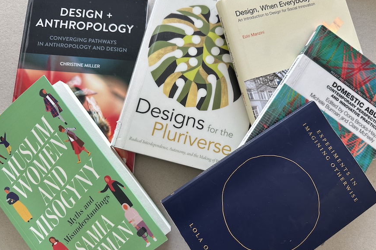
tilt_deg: -81.2
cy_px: 131
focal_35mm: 26
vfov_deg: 49.5
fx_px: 272
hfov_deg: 69.4
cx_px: 194
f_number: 1.78
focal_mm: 6.86
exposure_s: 1/121
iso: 100
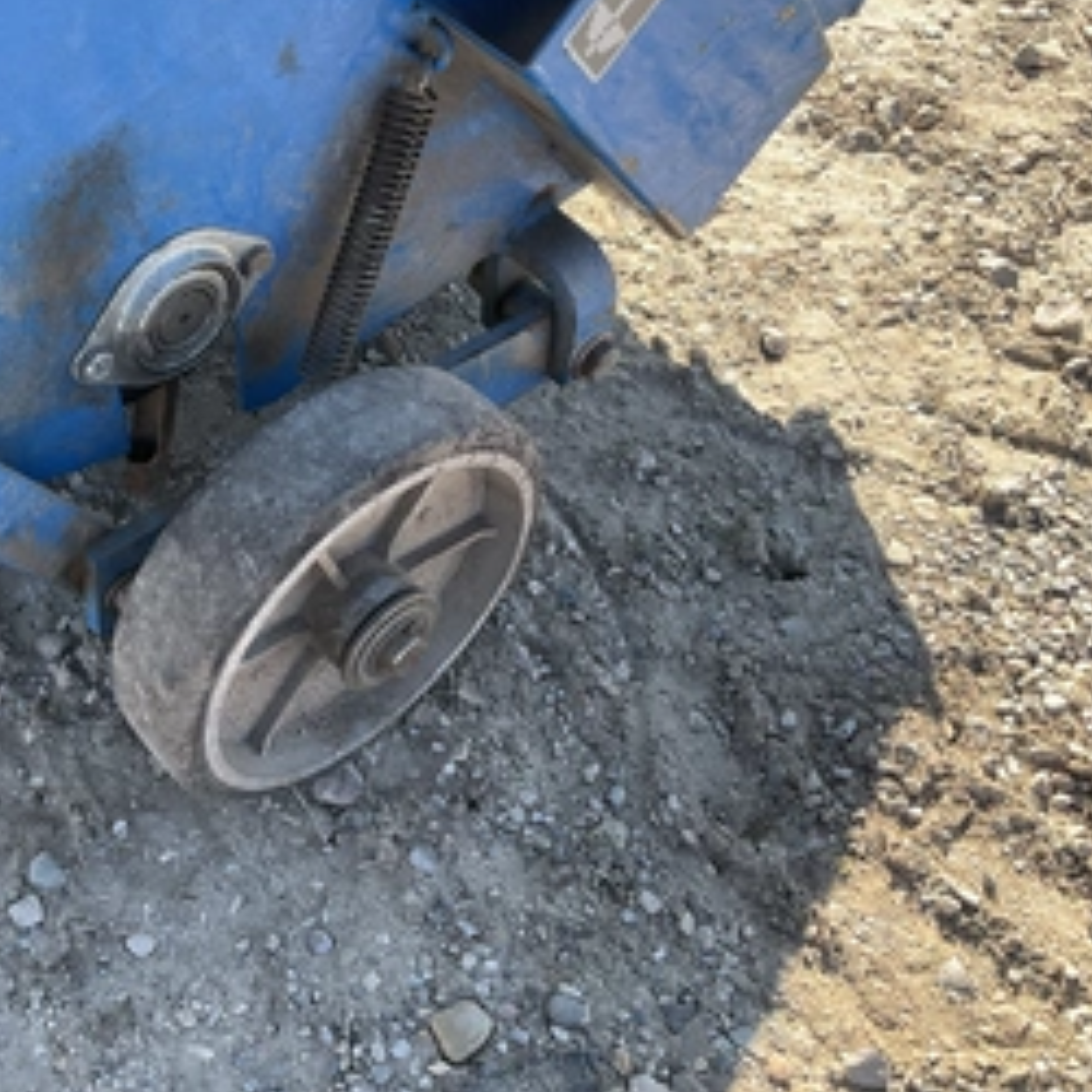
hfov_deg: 40.1
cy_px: 463
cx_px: 306
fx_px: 1463
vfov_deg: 40.8
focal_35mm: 41
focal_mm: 3
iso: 25
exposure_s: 1/358
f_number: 1.8
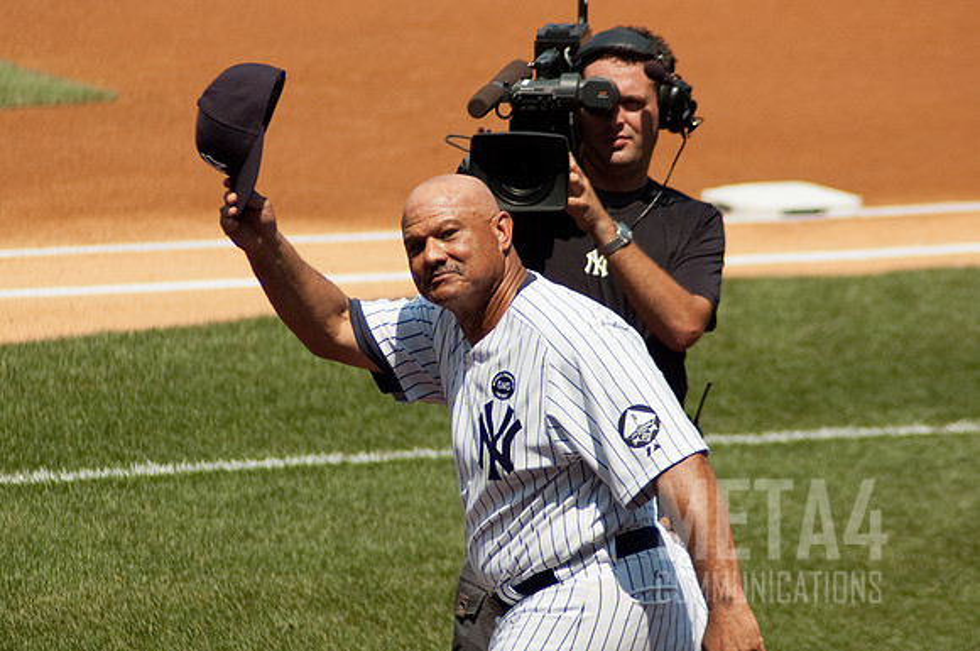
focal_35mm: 357
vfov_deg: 3.8
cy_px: 360
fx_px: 9712
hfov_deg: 5.8
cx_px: 501
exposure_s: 1/2000
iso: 320
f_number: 5.6
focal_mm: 210
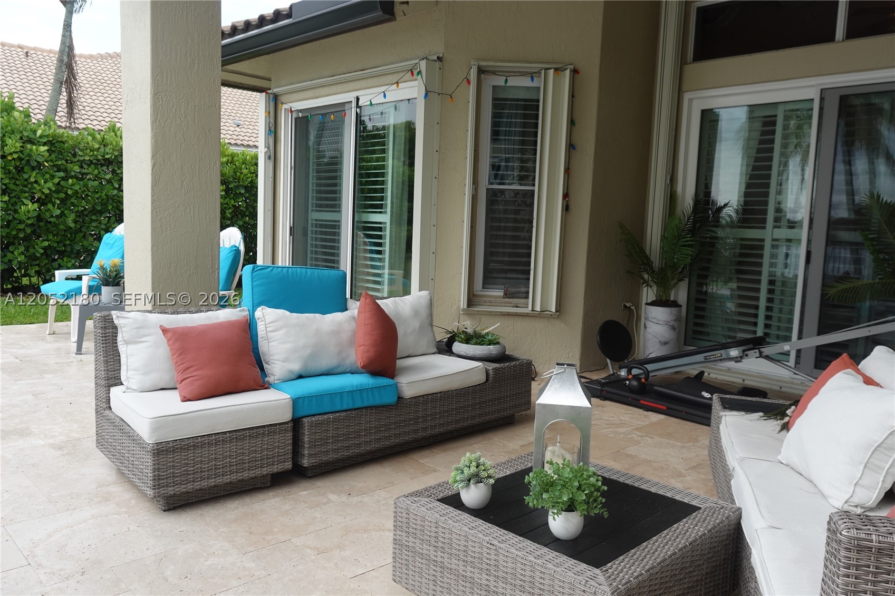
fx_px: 696
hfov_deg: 65.5
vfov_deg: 46.4
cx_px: 448
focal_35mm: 28
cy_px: 298
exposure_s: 1/500
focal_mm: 10.38
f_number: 3.2
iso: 125
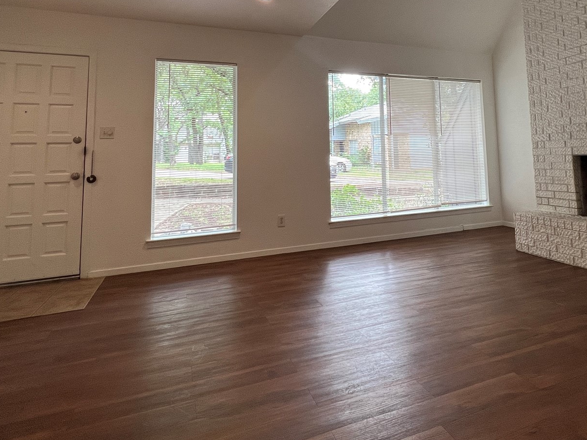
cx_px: 360
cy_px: 118
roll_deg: +1.6
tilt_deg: +6.0
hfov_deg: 75.3
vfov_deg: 58.4
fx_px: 373
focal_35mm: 22
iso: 100
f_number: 1.8
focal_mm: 1.57
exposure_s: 1/120
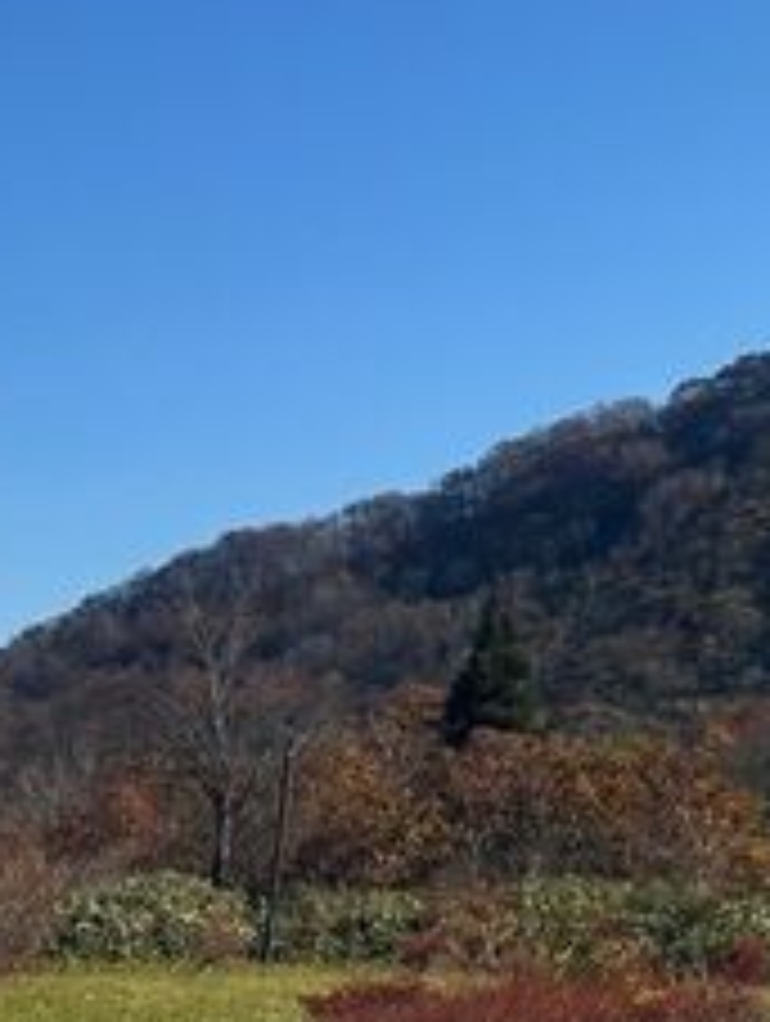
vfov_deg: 21.7
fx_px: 2543
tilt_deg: +19.3
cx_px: 1488
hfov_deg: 14.6
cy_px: -65
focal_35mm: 86
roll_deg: +1.9
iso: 80
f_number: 1.78
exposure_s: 1/7042
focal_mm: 6.86
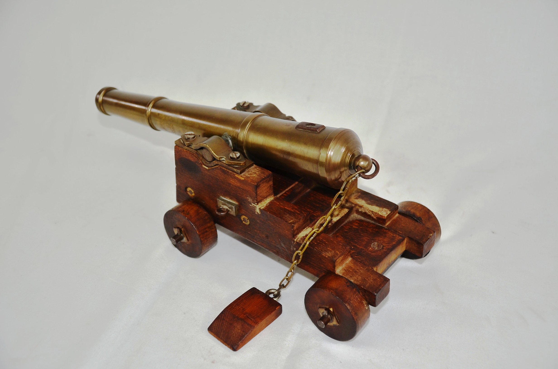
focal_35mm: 42
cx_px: 279
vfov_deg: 31.8
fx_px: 650
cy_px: 184
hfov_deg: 46.5
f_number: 4
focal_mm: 28
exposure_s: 1/250
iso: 110
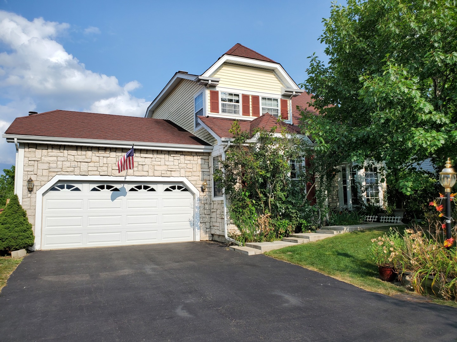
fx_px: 343
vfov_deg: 53.1
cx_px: 228
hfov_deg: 67.3
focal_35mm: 26
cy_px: 171
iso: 50
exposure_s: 1/1657
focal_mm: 4.3
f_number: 2.4
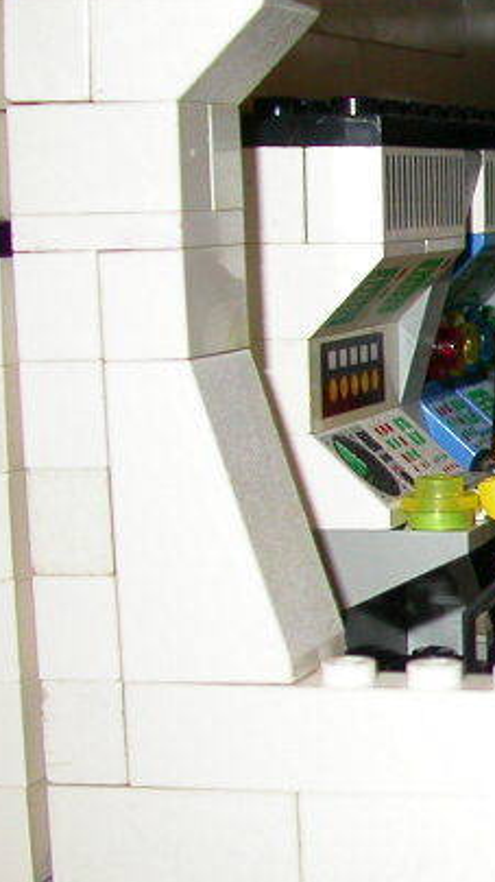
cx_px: 1101
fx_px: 2452
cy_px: 568
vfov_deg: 20.3
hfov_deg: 10.3
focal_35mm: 105
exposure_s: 1/60
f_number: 2.6
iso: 100
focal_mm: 7.85
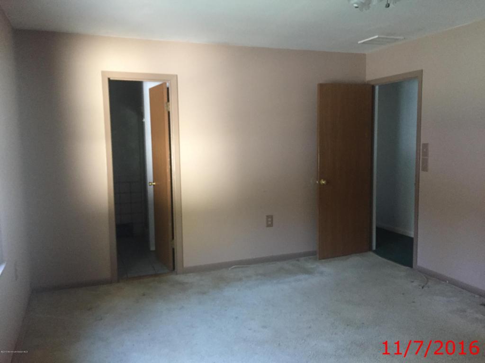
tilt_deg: -7.2
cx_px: 242
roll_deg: -0.1
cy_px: 182
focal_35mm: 29
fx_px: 406
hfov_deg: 61.7
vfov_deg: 48.2
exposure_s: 1/24
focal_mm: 4.15
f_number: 2.2
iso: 250
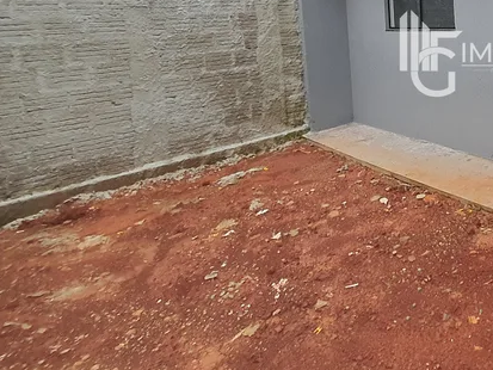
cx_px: 488
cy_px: 53
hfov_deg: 53.6
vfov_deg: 48.7
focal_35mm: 26
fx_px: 370
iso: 125
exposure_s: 1/60
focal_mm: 1.74
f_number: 2.2
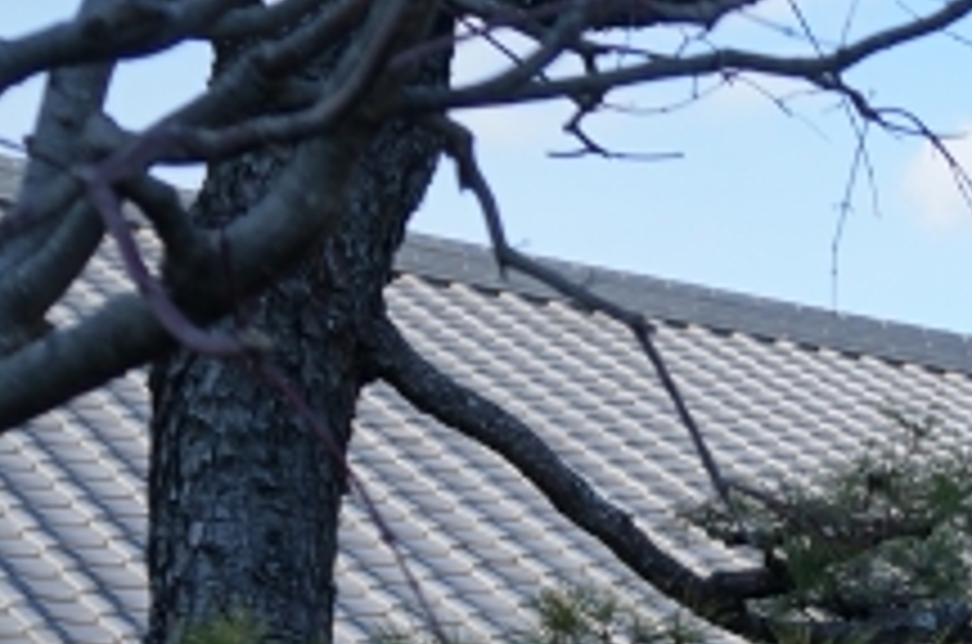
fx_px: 3368
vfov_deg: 10.0
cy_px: 1369
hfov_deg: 14.8
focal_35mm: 125
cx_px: 1602
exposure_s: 1/320
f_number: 5.6
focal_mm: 18
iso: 200
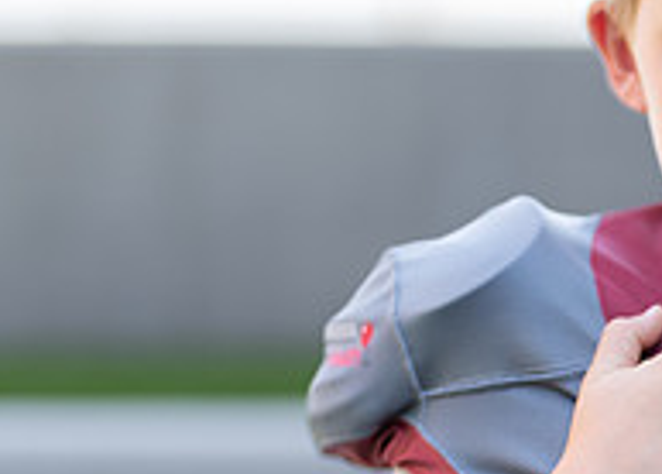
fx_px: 3555
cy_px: 469
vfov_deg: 7.6
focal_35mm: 189
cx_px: 825
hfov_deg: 10.4
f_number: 1.2
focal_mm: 50
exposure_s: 1/1600
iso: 100
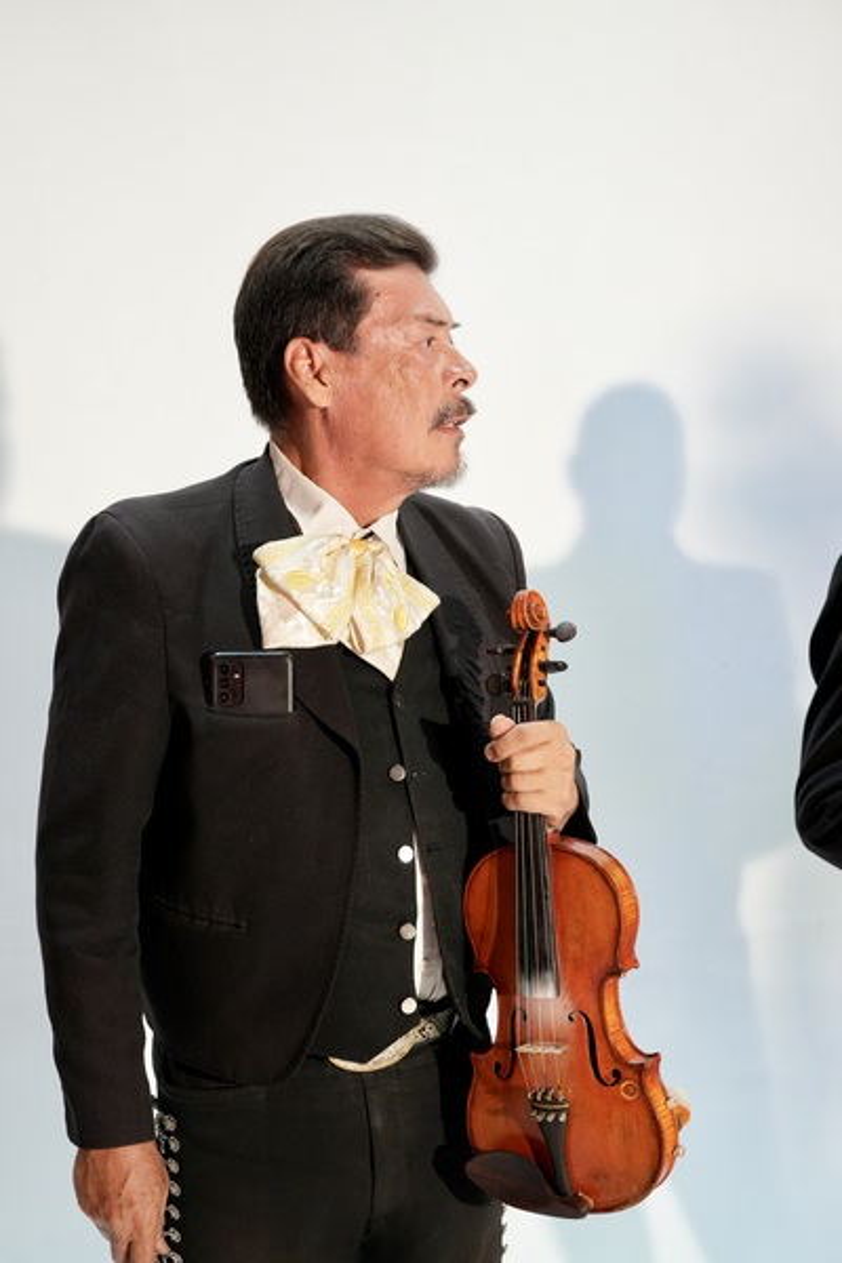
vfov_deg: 39.6
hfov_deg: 27.0
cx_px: 421
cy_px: 632
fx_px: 1754
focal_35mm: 50
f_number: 4.5
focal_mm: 50
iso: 5000
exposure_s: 1/320
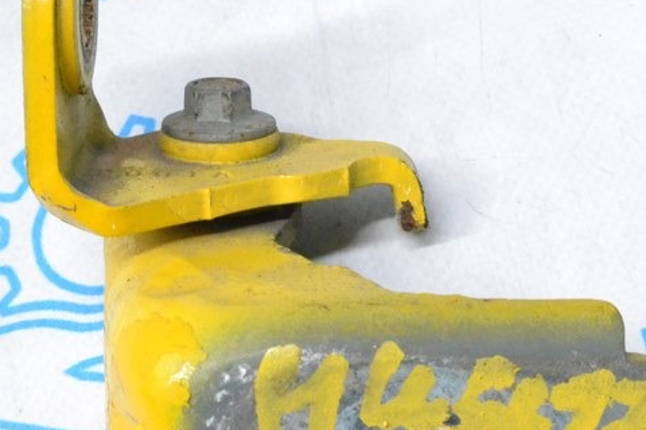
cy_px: 209
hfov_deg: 16.0
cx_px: 401
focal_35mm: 128
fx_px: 2297
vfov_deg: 10.7
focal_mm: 40
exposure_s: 1/160
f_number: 9
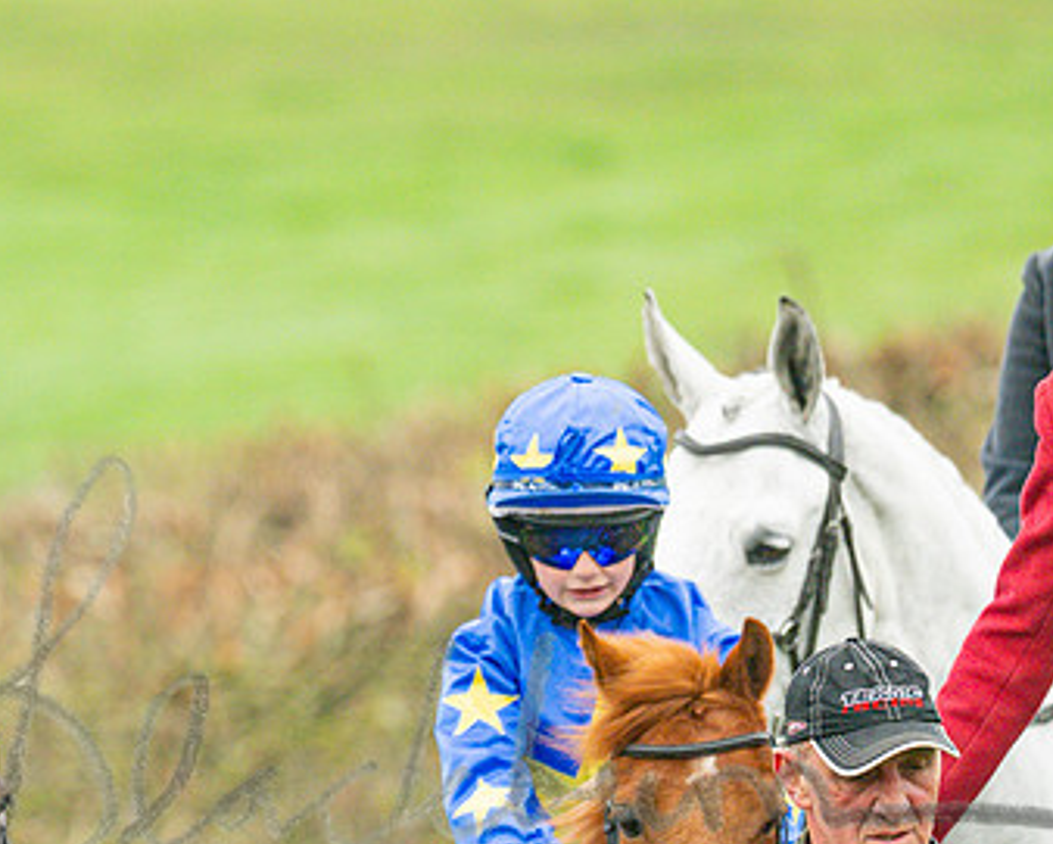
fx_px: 42951
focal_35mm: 1377
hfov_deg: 1.4
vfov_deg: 1.1
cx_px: -103
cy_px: 707
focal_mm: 400
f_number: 4.5
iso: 400
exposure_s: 1/500
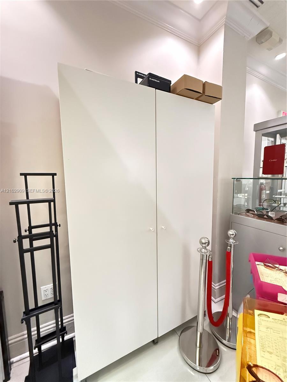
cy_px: 191
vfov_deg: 102.1
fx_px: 155
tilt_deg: -4.2
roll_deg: +0.5
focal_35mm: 14
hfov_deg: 85.7
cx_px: 144
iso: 1250
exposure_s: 1/60
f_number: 2.2
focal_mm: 2.22
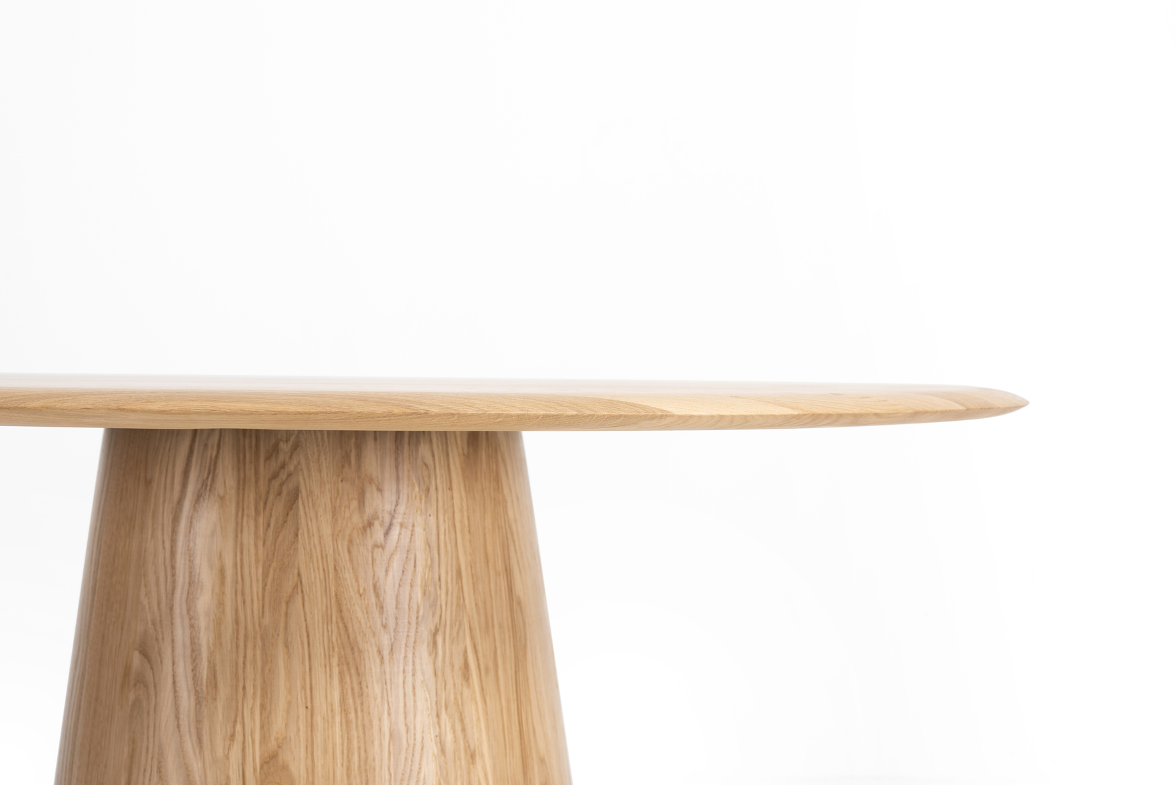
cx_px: 588
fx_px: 1961
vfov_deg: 22.6
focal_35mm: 60
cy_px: 392
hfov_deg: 33.4
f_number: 10
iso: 100
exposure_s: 1/100
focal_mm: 60
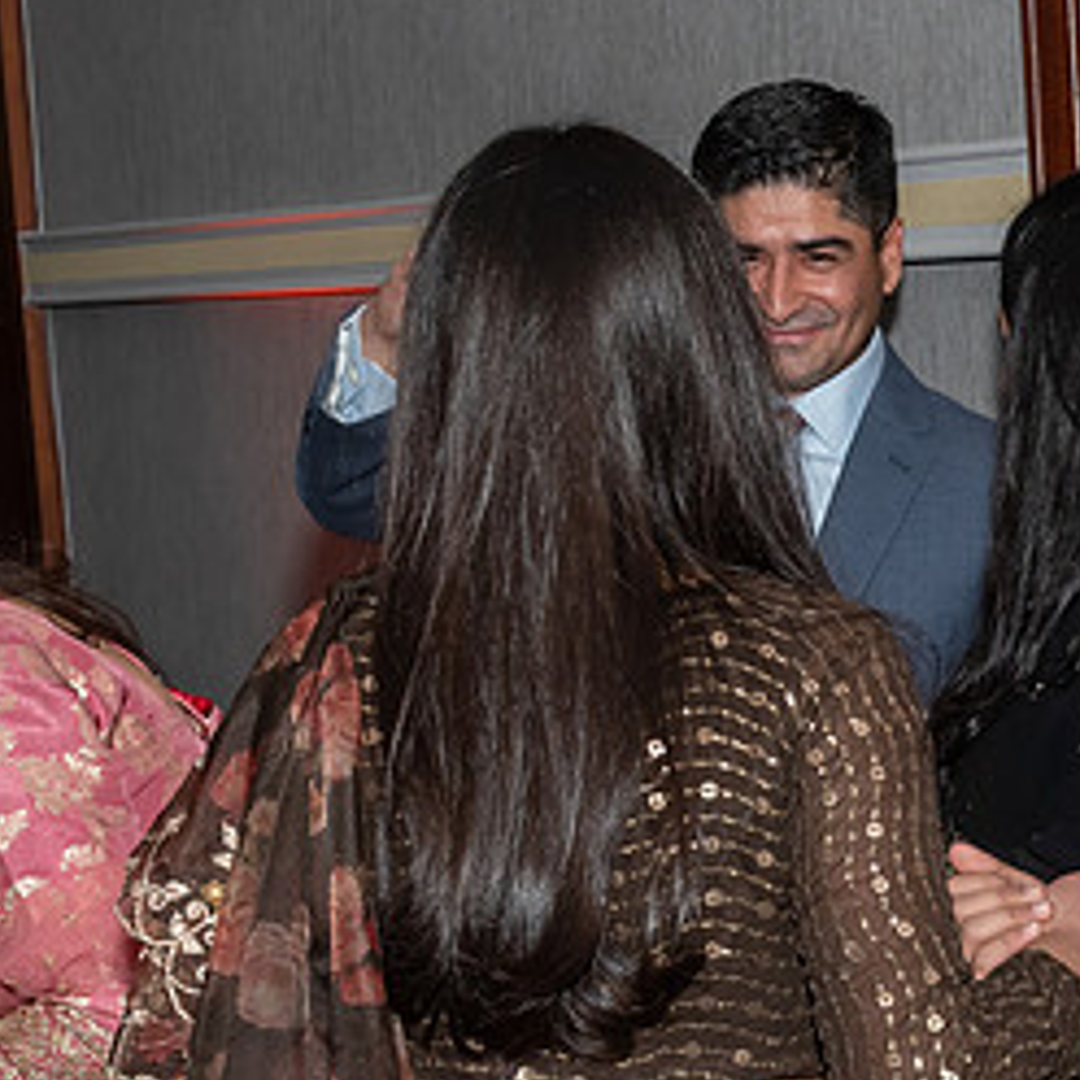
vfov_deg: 15.3
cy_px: 862
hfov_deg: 14.7
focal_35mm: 113
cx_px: 1414
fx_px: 3989
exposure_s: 1/250
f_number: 6.3
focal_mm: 26
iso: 500
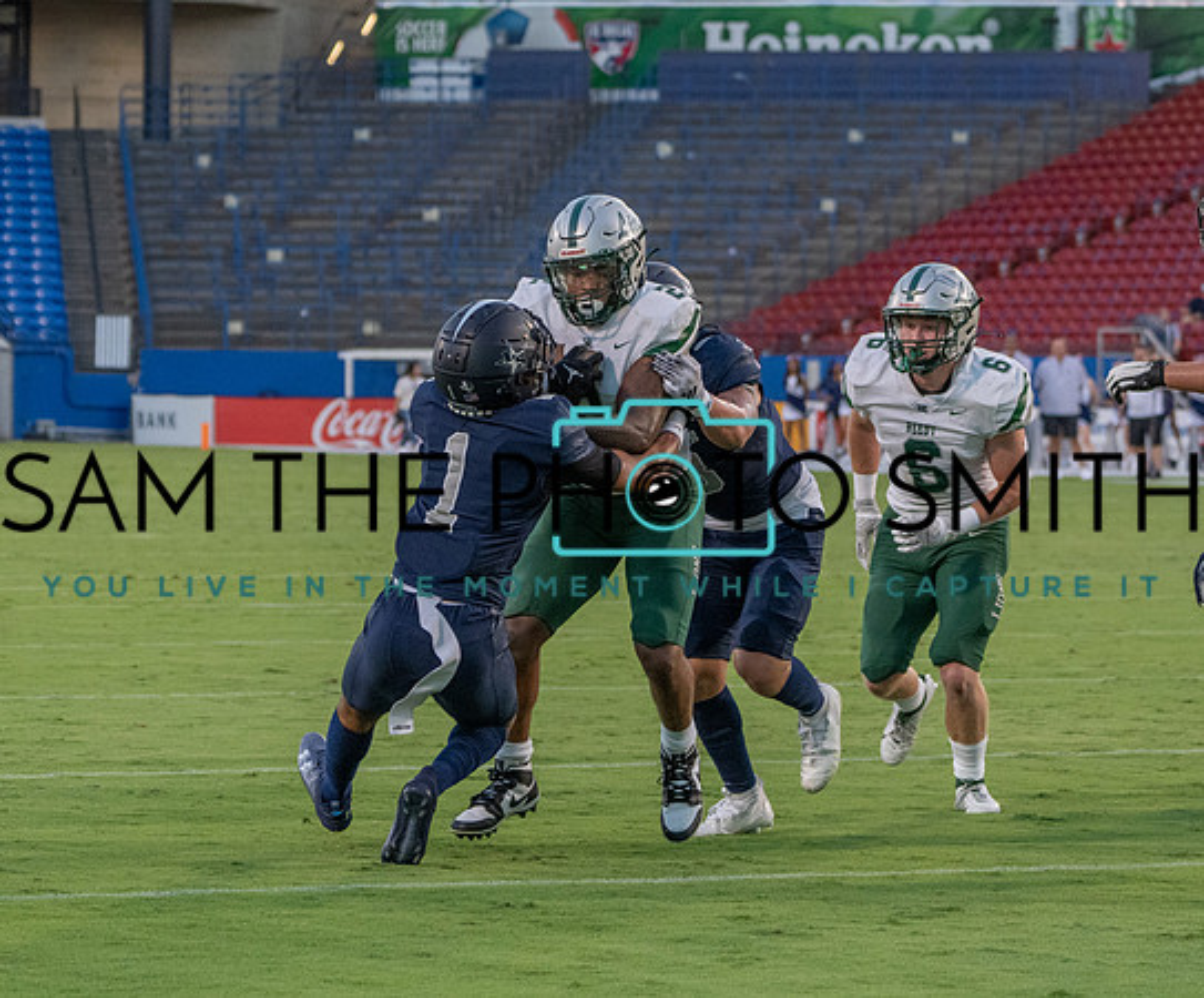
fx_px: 7180
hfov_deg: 9.6
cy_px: 584
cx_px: 588
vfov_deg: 7.9
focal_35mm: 199
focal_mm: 118
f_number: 5.6
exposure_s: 1/1000
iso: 3200
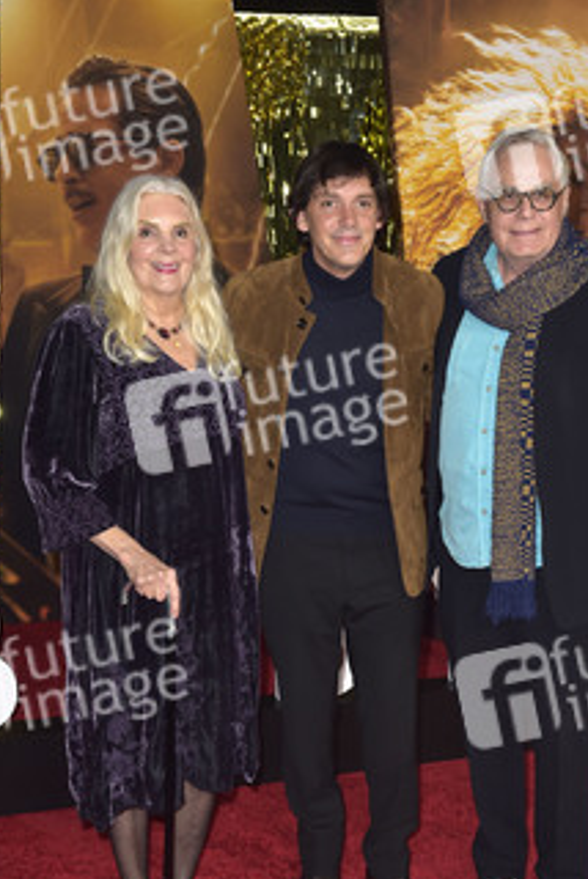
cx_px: 348
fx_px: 1467
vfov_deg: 33.2
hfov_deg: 22.6
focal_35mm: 60
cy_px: 547
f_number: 6.3
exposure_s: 1/250
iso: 1000
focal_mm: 48
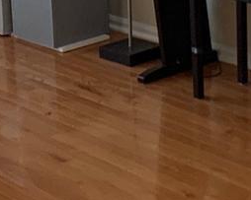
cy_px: -33
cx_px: 41
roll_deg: +3.2
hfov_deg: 9.4
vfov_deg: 7.5
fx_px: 1522
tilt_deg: -12.7
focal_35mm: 205
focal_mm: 4.25
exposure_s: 1/60
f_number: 1.8
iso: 125
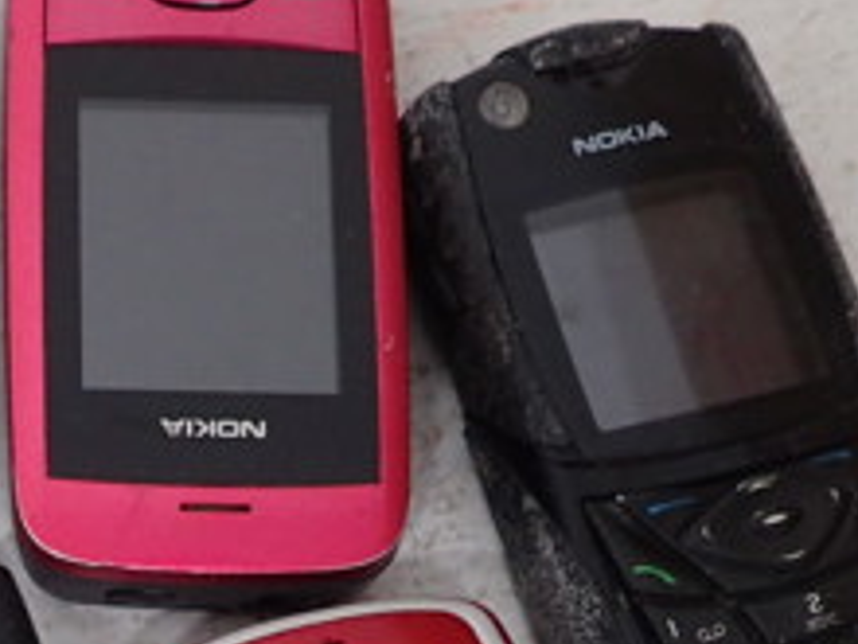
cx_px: 51
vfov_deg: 15.3
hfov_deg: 21.0
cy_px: 878
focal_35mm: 91
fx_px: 2256
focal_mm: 4.5
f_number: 2
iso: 200
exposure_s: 1/50
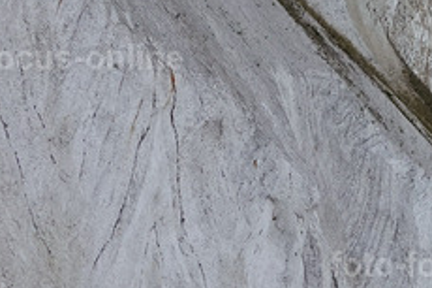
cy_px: 16
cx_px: 813
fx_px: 1283
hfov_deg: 15.8
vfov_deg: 12.7
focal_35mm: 107
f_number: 2.4
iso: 100
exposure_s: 1/640
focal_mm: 8.8
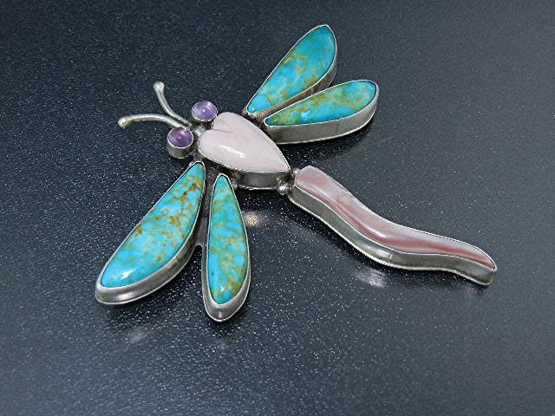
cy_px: 208
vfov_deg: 28.0
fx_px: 834
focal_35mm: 52
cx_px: 278
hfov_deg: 36.8
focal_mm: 9.3
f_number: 3.9
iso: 221
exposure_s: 1/30
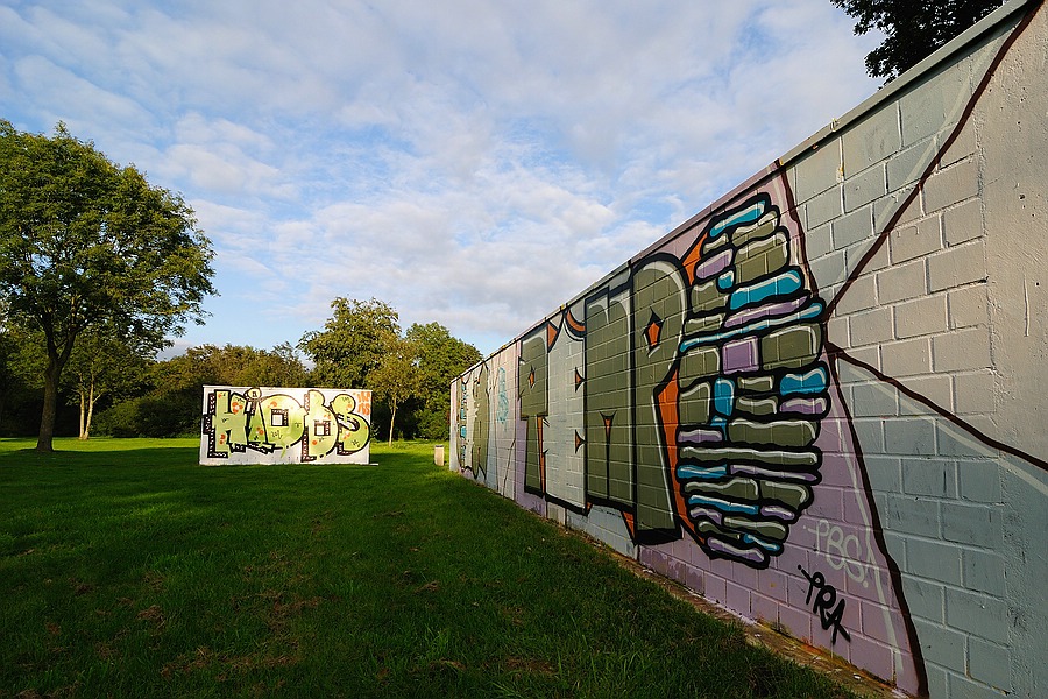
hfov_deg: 95.0
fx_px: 480
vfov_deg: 72.1
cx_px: 524
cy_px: 350
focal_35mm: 16
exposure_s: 1/100
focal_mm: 11
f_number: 11
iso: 200
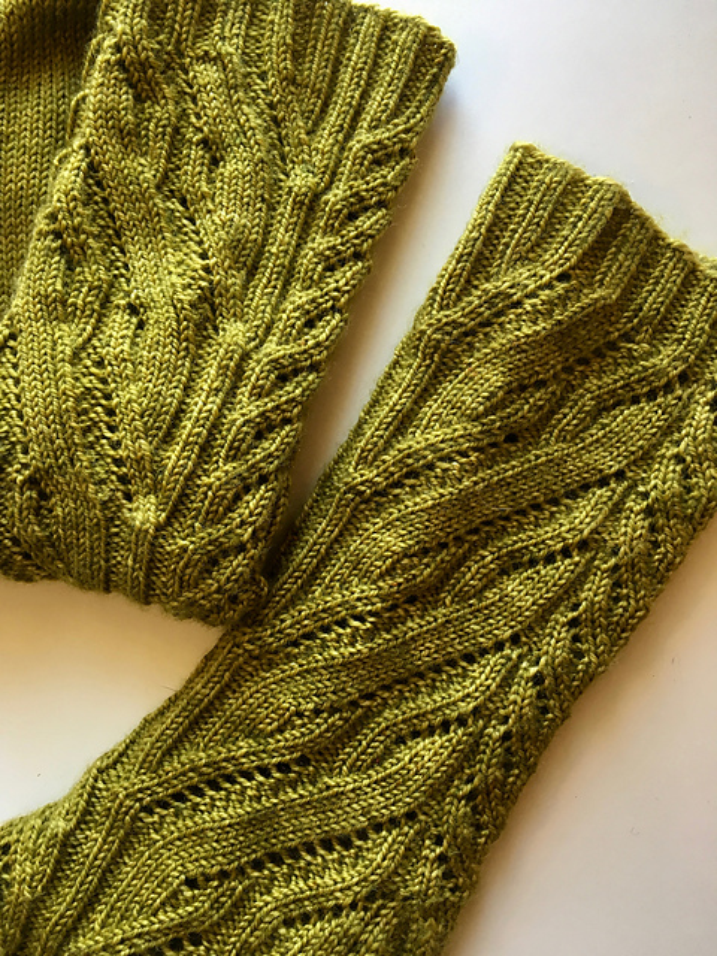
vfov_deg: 61.7
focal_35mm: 29
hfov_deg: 48.2
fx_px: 801
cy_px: 478
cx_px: 358
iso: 64
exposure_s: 1/30
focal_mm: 4.15
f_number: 2.2
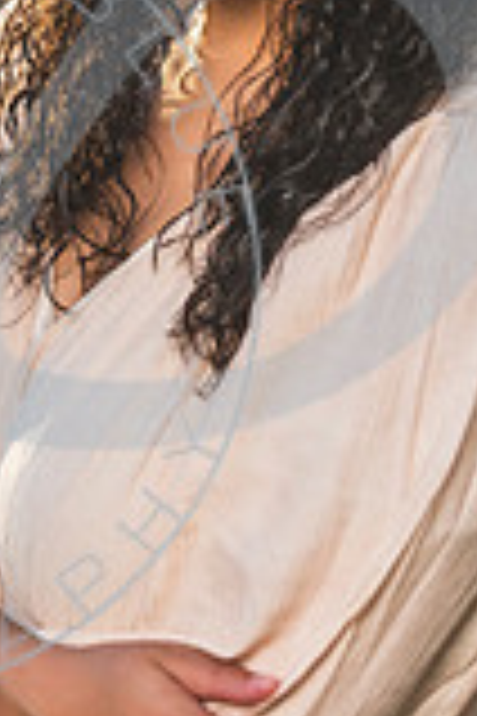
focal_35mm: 289
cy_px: -59
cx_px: 45
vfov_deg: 7.1
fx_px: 5743
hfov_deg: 4.8
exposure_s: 1/1250
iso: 200
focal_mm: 102
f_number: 2.8
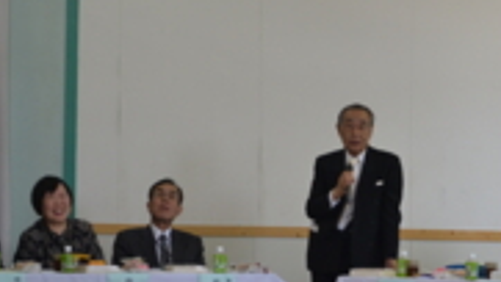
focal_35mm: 191
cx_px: 393
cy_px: 206
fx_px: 2541
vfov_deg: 6.4
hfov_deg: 11.2
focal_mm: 55
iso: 400
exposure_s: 1/50
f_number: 5.6
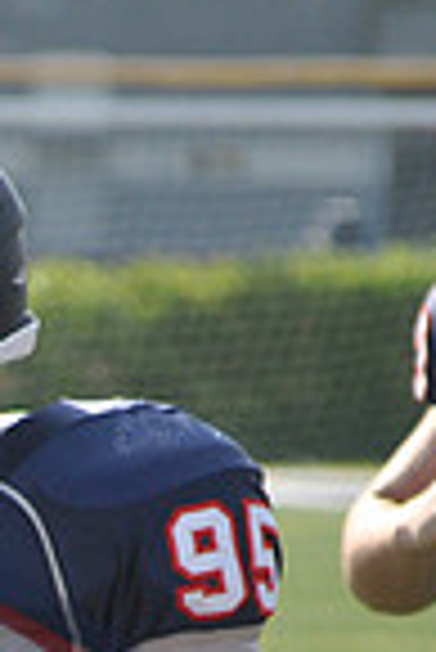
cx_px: -351
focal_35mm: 902
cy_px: 1133
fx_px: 16346
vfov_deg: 2.3
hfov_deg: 1.5
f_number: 5
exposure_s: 1/1000
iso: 360
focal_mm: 150
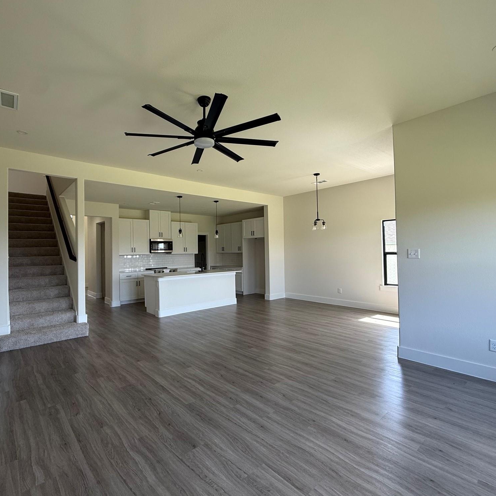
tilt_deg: +2.3
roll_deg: +1.4
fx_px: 276
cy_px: 248
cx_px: 205
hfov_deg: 83.2
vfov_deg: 84.0
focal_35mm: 17
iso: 100
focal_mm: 2.22
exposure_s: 1/99
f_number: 2.2
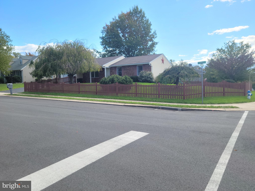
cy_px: 96
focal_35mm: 28
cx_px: 128
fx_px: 206
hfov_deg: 63.4
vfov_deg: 49.7
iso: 25
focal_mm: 5.9
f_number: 2
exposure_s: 1/422
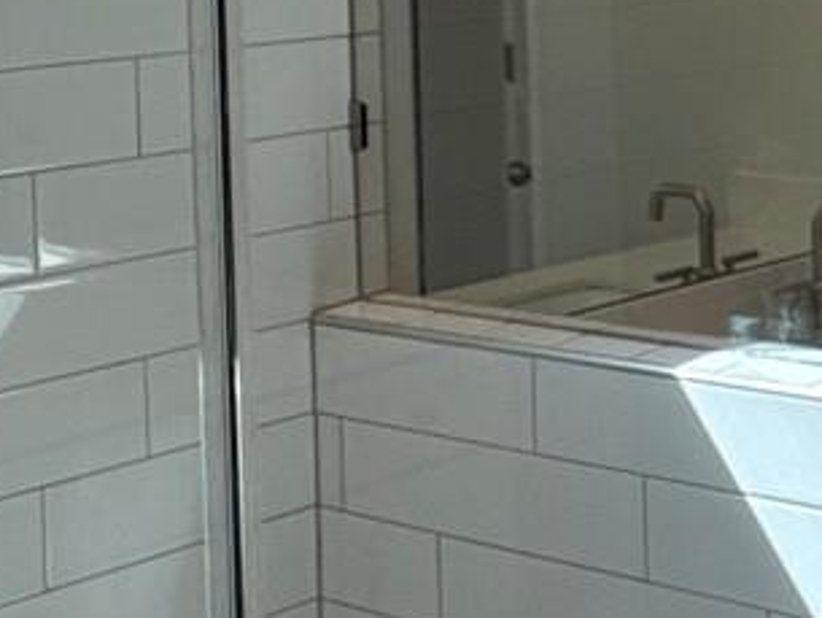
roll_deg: +2.0
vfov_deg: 15.2
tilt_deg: +1.0
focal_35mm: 94
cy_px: -103
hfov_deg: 20.9
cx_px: 412
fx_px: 2233
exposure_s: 1/156
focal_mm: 2.22
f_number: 2.2
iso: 40
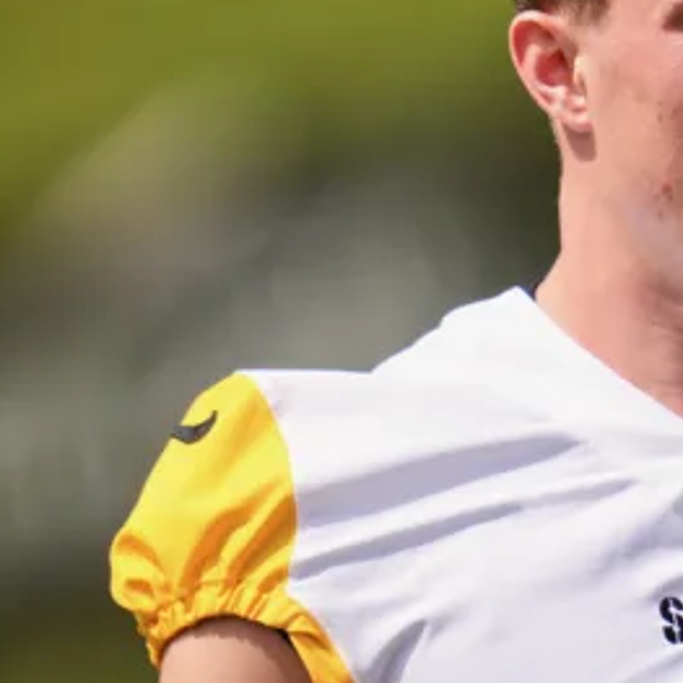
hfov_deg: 1.3
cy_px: 384
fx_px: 30314
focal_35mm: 1358
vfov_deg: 1.3
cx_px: 764
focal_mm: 560
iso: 160
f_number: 4
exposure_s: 1/2000
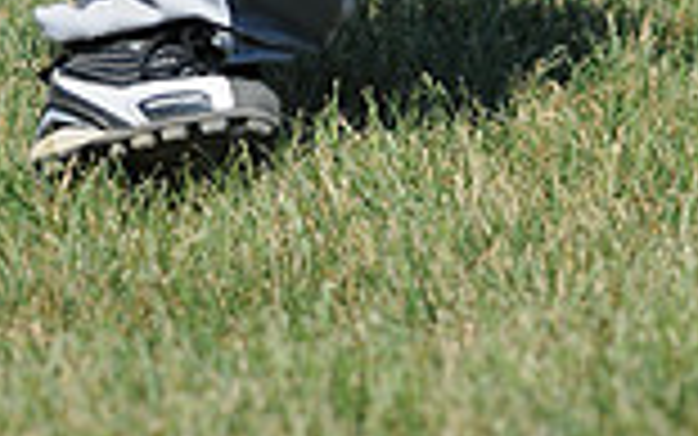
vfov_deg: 0.8
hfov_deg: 1.2
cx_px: 466
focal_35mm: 1710
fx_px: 32541
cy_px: -836
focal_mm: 300
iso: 200
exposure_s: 1/1600
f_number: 4
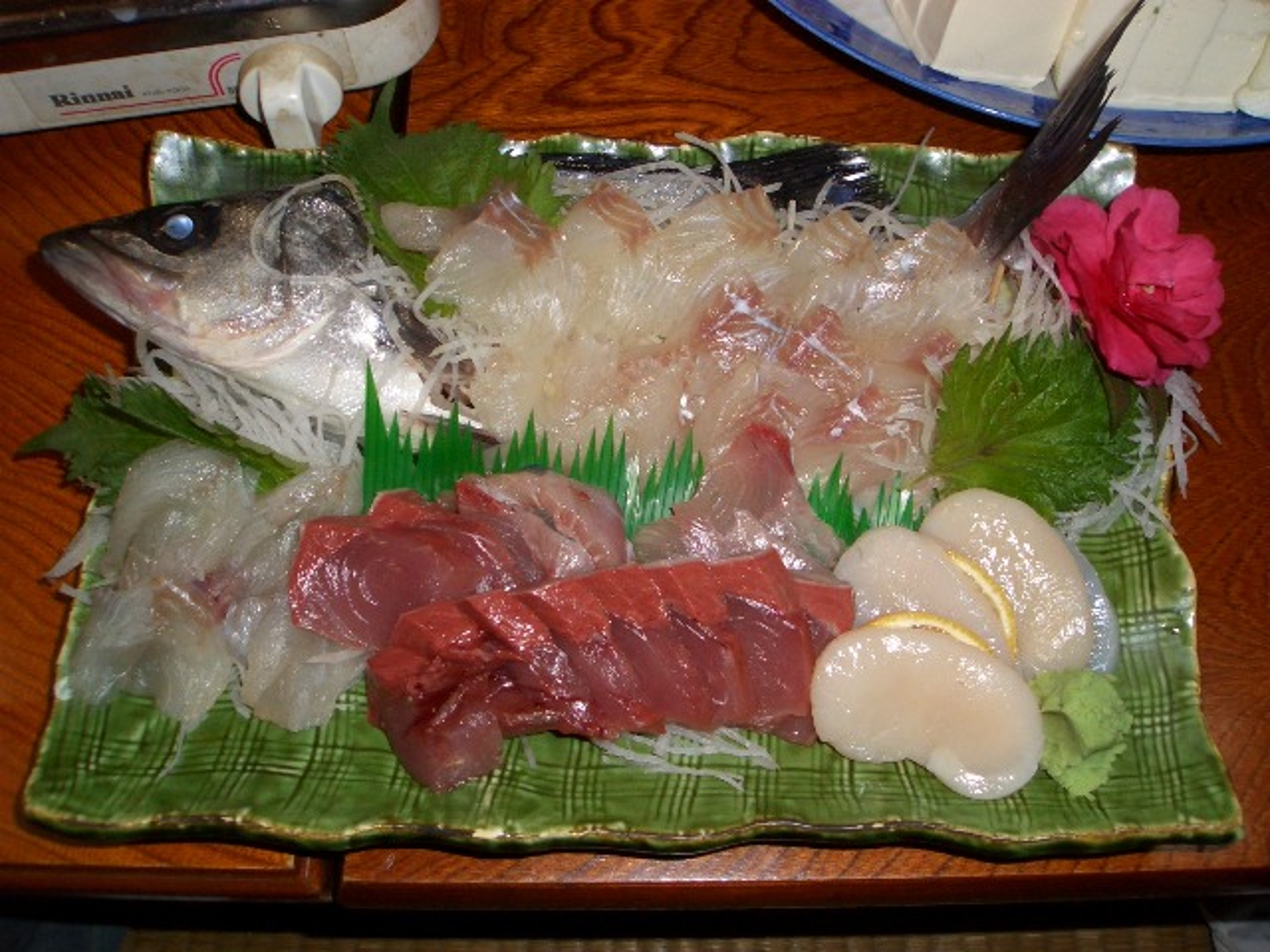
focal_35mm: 36
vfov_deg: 39.7
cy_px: 476
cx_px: 635
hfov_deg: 51.4
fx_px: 1321
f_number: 4
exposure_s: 1/40
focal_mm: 4.8
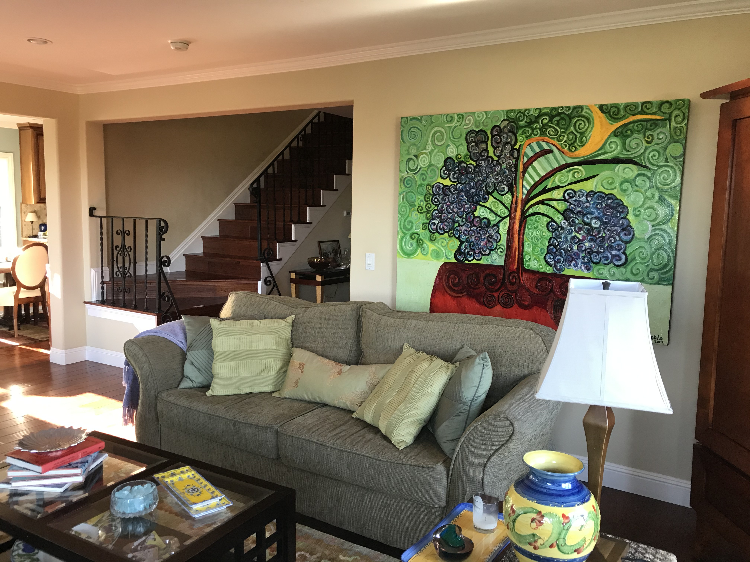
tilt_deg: -6.1
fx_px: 607
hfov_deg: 63.4
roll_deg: -1.7
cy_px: 281
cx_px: 375
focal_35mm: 28
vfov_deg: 49.7
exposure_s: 1/30
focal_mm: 3.99
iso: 40
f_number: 1.8
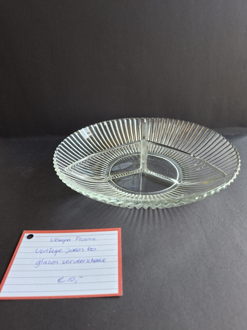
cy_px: 165
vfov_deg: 73.9
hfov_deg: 58.9
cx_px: 124
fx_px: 219
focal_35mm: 23
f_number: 1.8
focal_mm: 5.54
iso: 100
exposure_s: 1/100
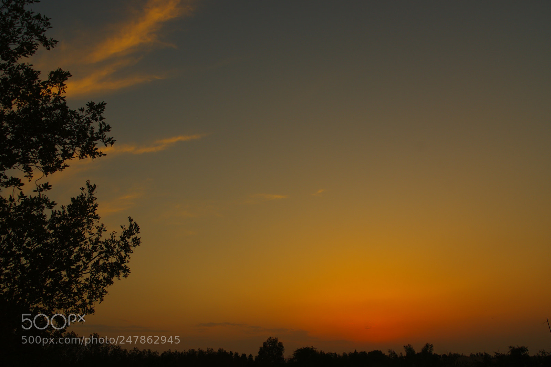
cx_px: 276
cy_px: 184
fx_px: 459
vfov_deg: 43.5
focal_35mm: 30
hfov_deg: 62.0
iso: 100
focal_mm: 20
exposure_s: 1/160
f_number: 7.1
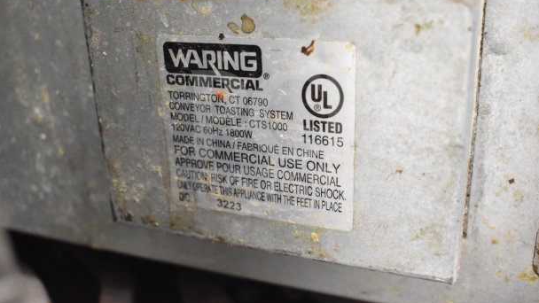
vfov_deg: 29.0
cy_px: 140
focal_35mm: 41
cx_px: 270
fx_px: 586
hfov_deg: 49.4
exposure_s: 1/40
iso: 6400
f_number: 4
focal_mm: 26
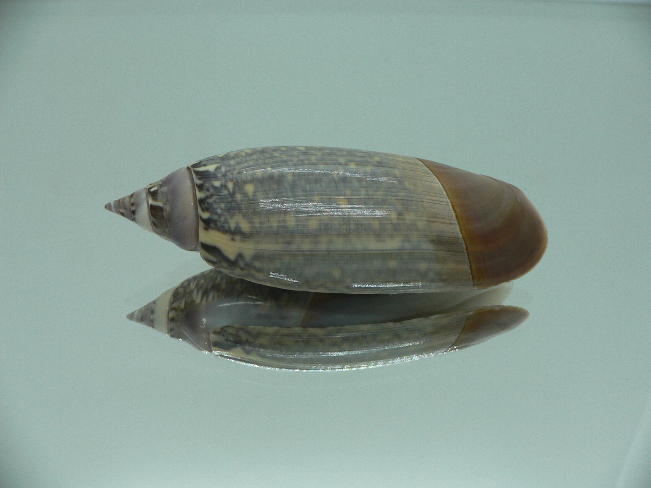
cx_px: 326
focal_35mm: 35
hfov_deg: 52.6
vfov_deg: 40.7
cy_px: 244
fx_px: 658
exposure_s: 1/60
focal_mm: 4.6
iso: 80
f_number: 2.8
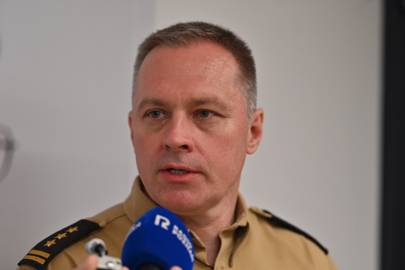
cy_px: 135
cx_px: 202
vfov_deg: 13.7
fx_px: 1125
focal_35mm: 100
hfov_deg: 20.4
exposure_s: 1/160
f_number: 2.8
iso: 1000
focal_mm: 100
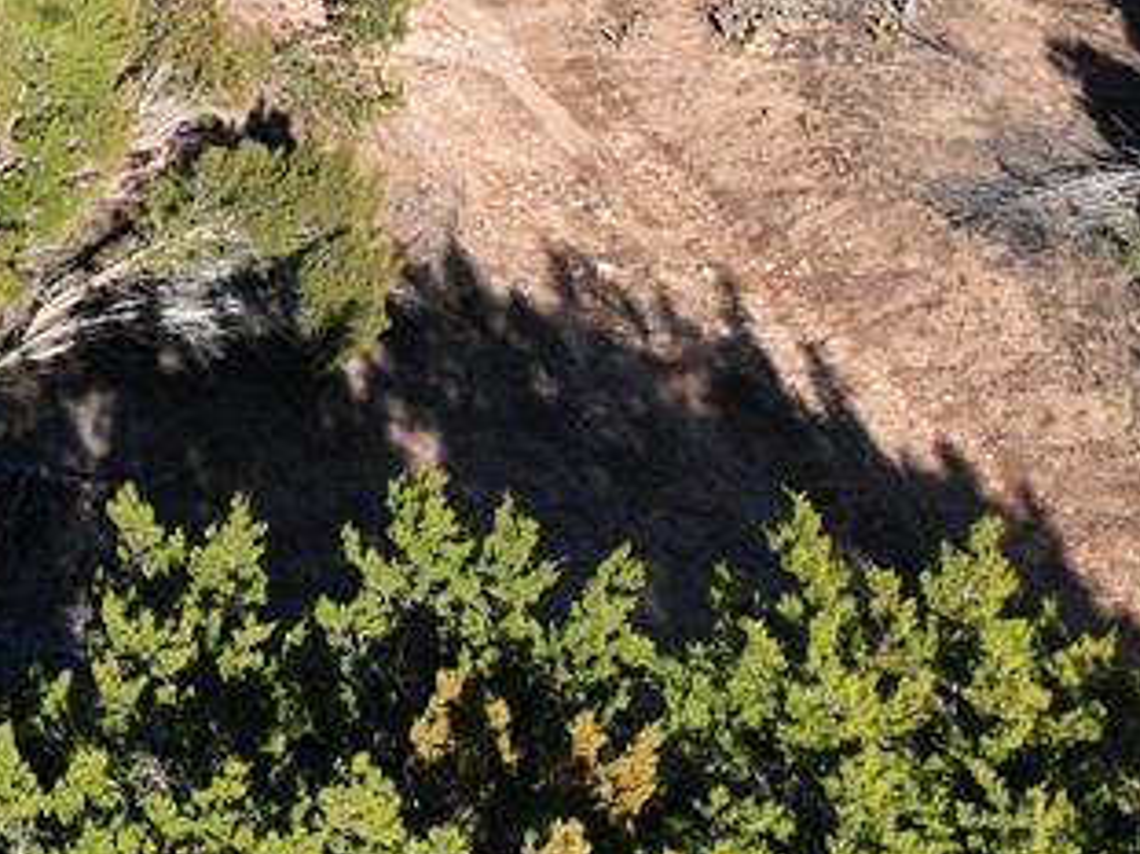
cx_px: -667
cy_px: -332
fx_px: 2601
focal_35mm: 79
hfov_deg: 20.4
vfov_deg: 17.2
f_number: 2.8
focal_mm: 12.29
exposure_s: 1/2500
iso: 140
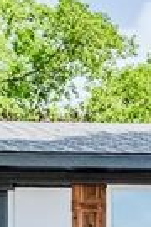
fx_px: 717
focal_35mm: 114
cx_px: 369
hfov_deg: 10.3
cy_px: 322
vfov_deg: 16.6
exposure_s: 1/850
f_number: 8
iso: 320
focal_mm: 10
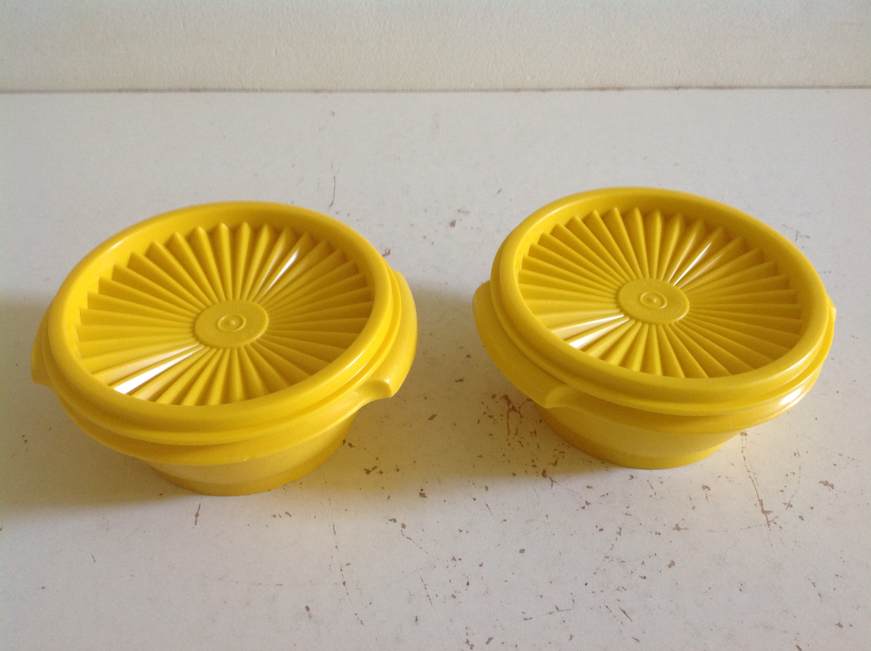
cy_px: 326
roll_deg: -1.5
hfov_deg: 52.7
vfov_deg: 40.6
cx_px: 436
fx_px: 879
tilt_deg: -42.2
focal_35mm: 35
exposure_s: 1/15
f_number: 2.4
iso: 125
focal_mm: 4.28
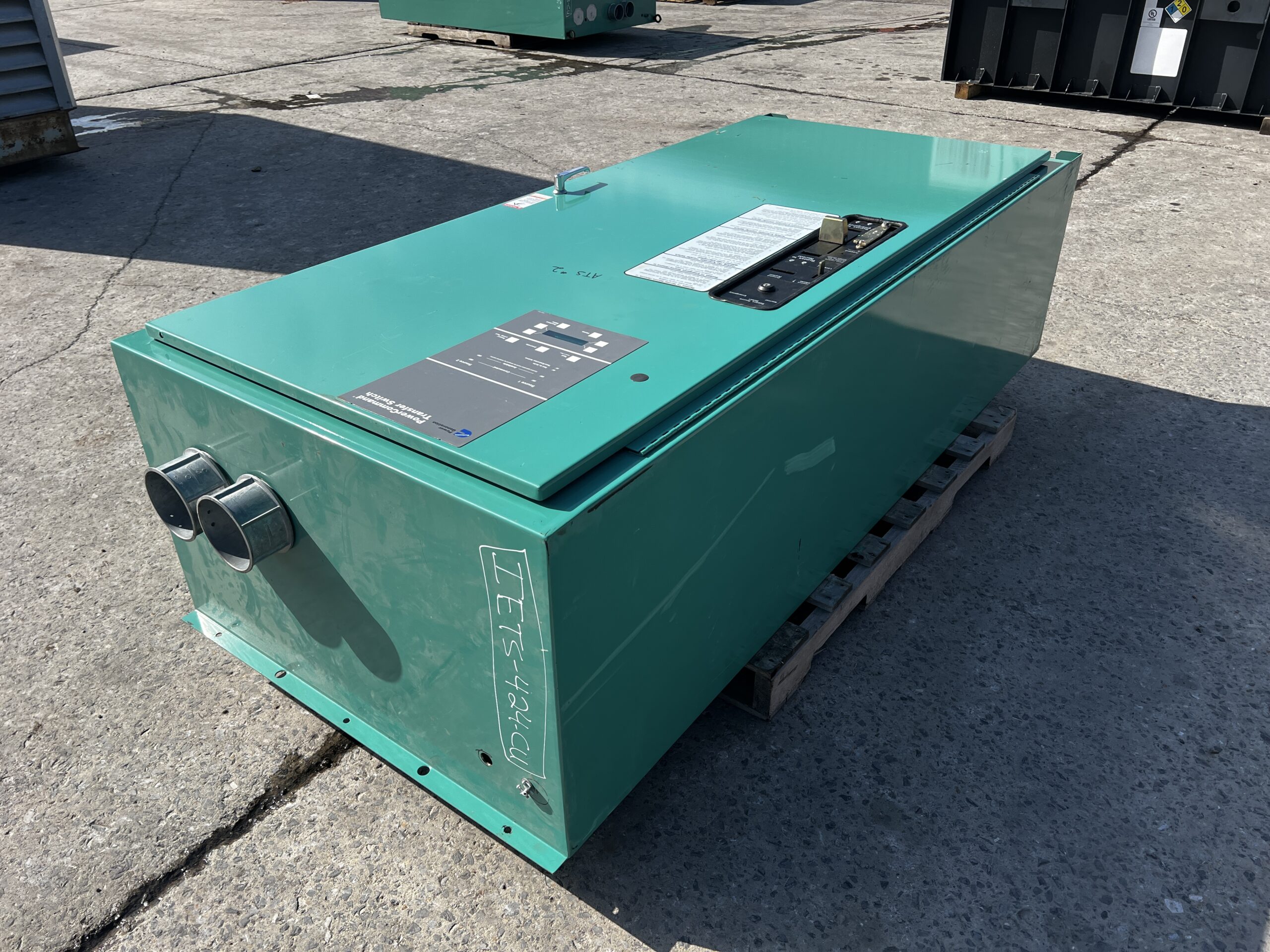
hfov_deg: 67.3
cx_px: 635
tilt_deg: -32.2
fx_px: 954
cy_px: 476
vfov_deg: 53.1
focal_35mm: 26
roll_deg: -1.8
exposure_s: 1/2841
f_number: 1.5
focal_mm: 5.7
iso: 50
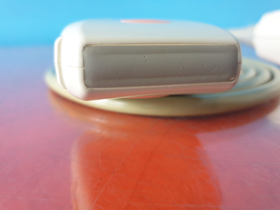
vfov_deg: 53.1
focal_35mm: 26
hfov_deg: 67.3
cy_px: 105
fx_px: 210
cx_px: 140
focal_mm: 4.3
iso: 320
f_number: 1.5
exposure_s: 1/50
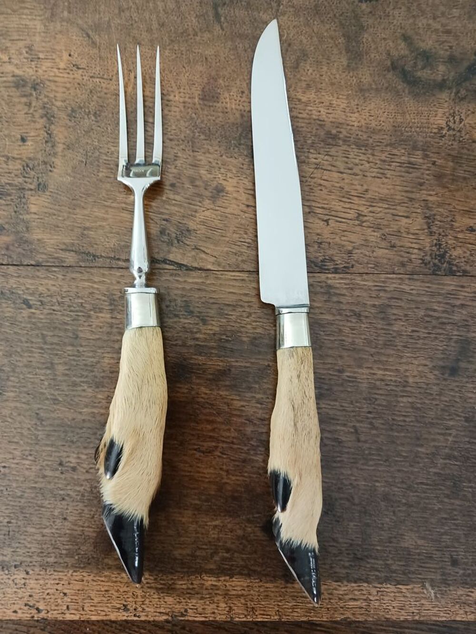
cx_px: 238
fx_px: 495
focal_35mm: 27
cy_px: 317
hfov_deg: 51.4
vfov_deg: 65.3
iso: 250
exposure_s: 1/25
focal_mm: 4
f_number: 1.8
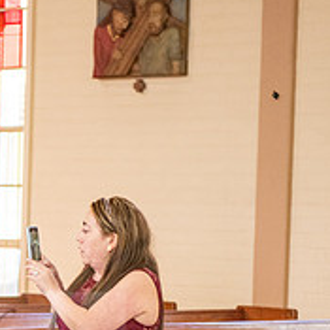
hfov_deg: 8.8
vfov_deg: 8.8
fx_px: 2125
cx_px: -34
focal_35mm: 197
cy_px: 337
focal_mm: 70
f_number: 2.8
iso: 2000
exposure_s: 1/250
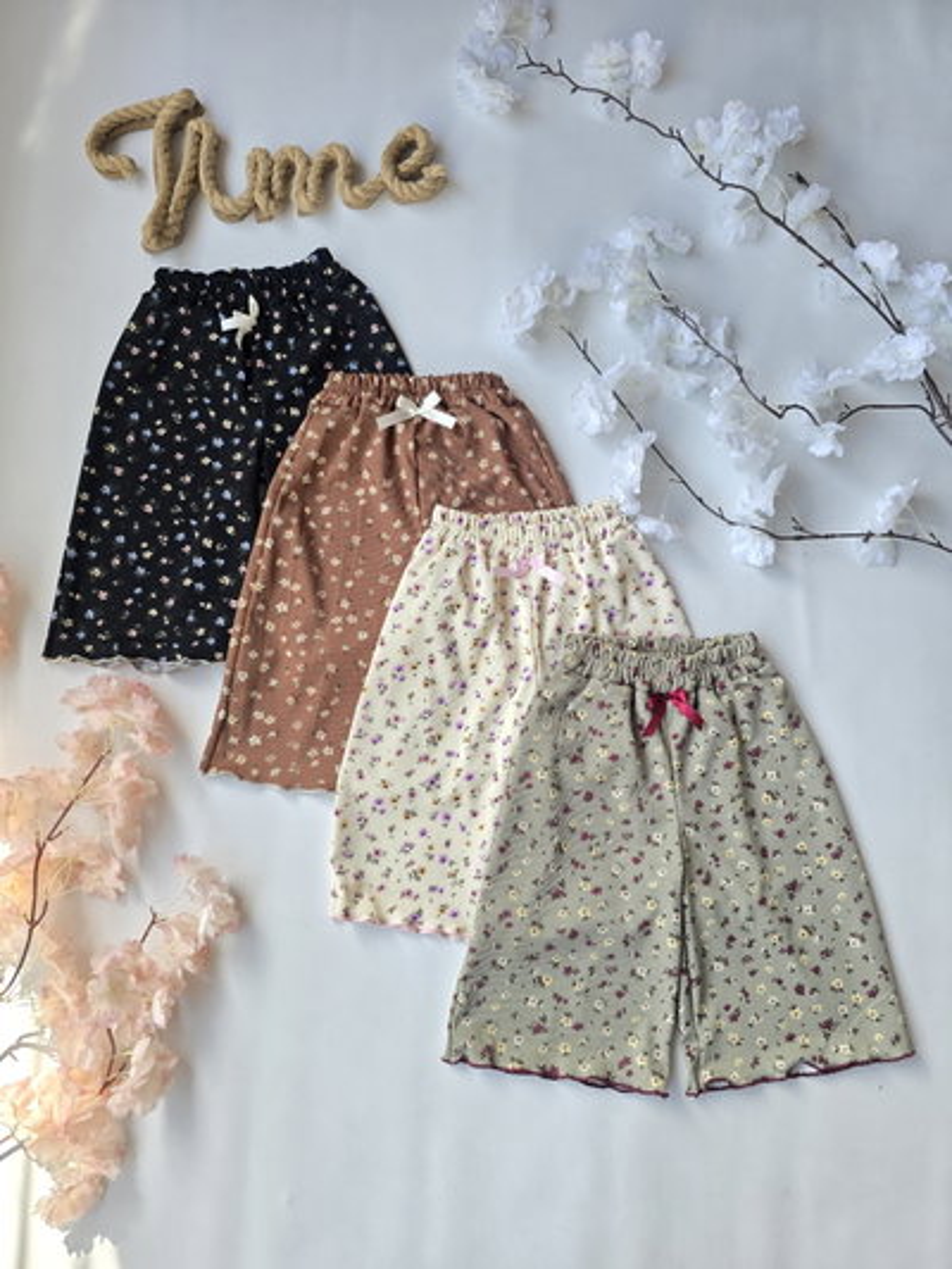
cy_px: 634
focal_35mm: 23
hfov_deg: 58.9
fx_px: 843
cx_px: 476
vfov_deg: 73.9
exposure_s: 1/180
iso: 64
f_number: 1.7
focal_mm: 6.3
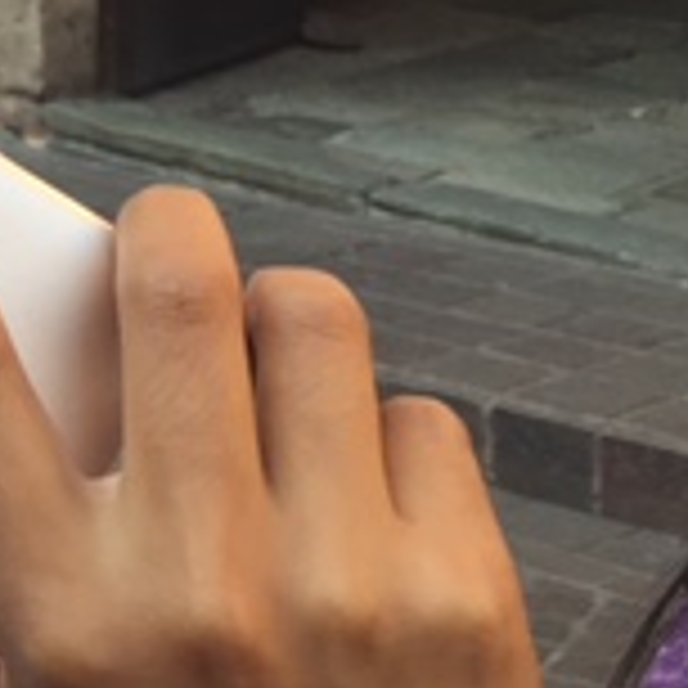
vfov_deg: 15.5
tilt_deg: -7.6
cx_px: -679
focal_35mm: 107
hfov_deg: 13.8
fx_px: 2406
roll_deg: +0.7
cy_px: -193
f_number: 2.2
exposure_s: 1/172
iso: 25
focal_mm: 4.15
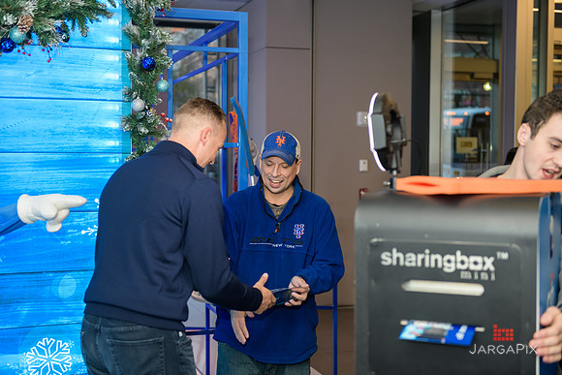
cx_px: 281
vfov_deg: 26.0
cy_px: 188
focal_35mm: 52
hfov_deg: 38.2
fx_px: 812
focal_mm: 52
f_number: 3.2
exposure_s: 1/125
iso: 400
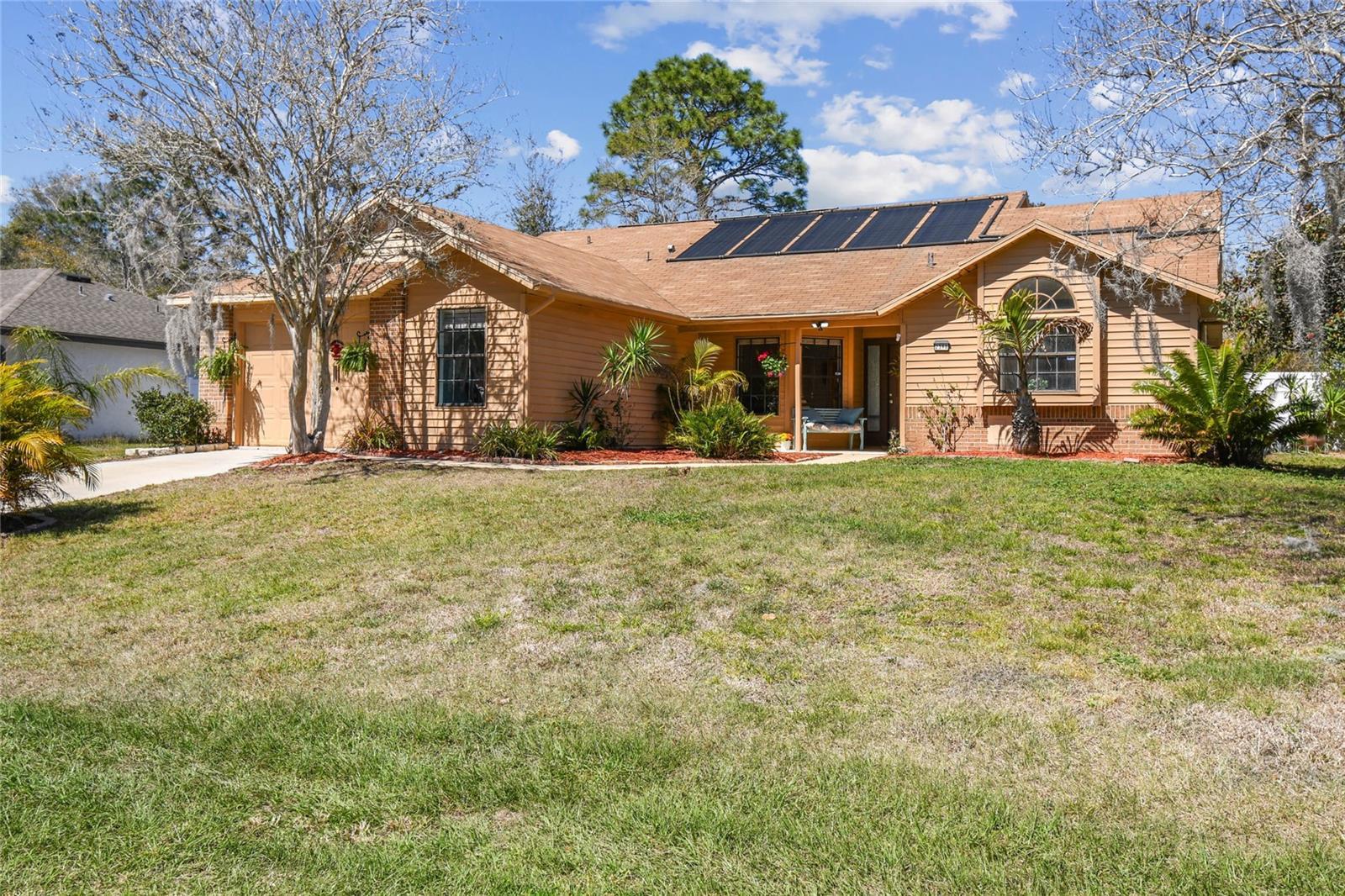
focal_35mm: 30
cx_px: 672
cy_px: 448
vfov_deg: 43.6
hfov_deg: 61.9
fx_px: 1121
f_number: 7.1
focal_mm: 20
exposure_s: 1/400
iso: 100
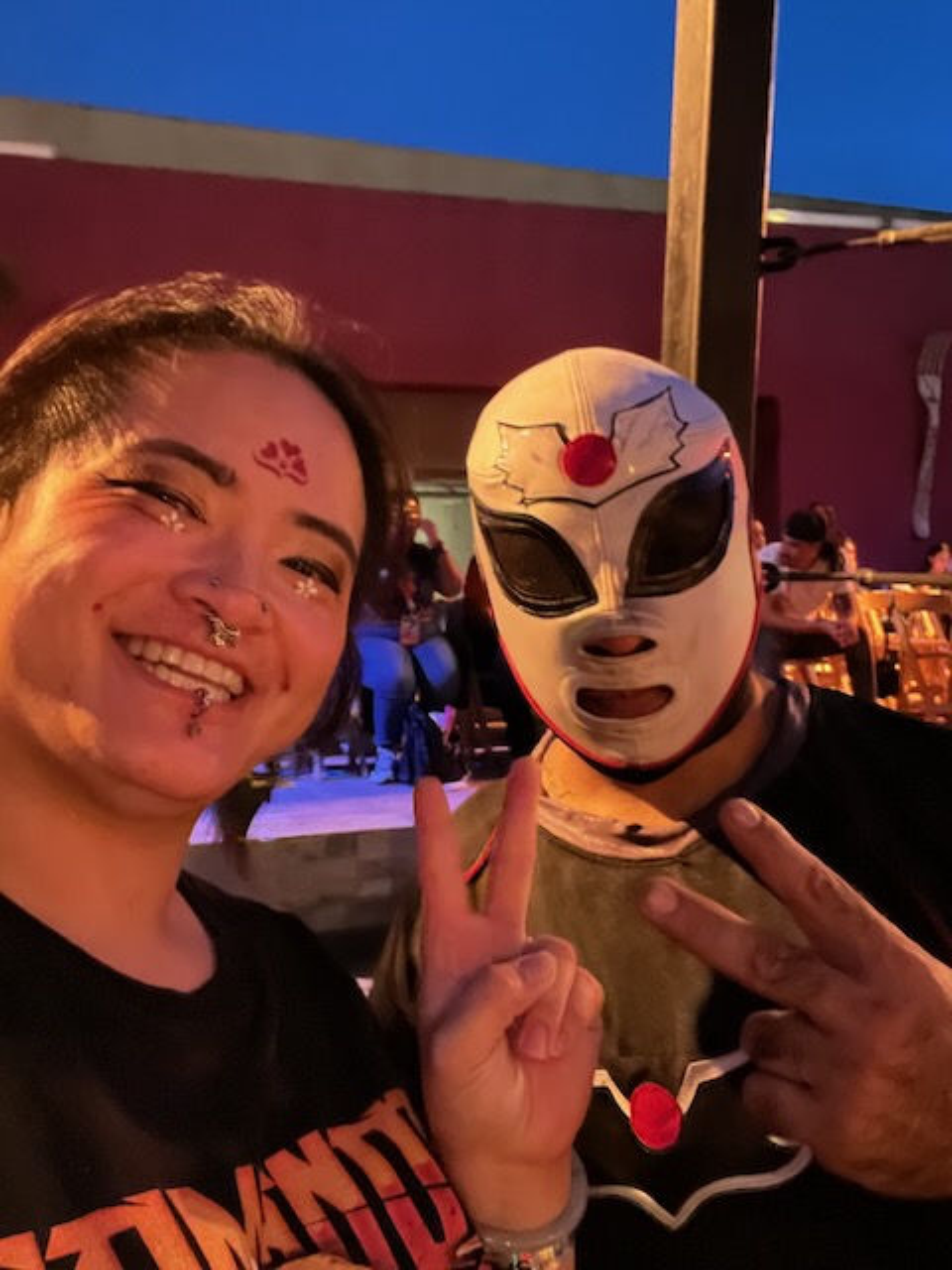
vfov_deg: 60.0
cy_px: 635
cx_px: 476
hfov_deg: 46.8
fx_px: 1100
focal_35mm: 30
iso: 1600
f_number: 2.2
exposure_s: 1/15
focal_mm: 2.71
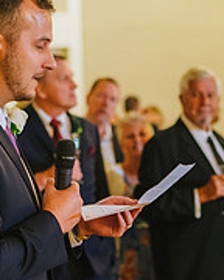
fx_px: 1251
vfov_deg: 12.7
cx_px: 196
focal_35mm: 151
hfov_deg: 10.2
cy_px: 220
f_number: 2.2
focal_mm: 50
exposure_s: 1/125
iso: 1600
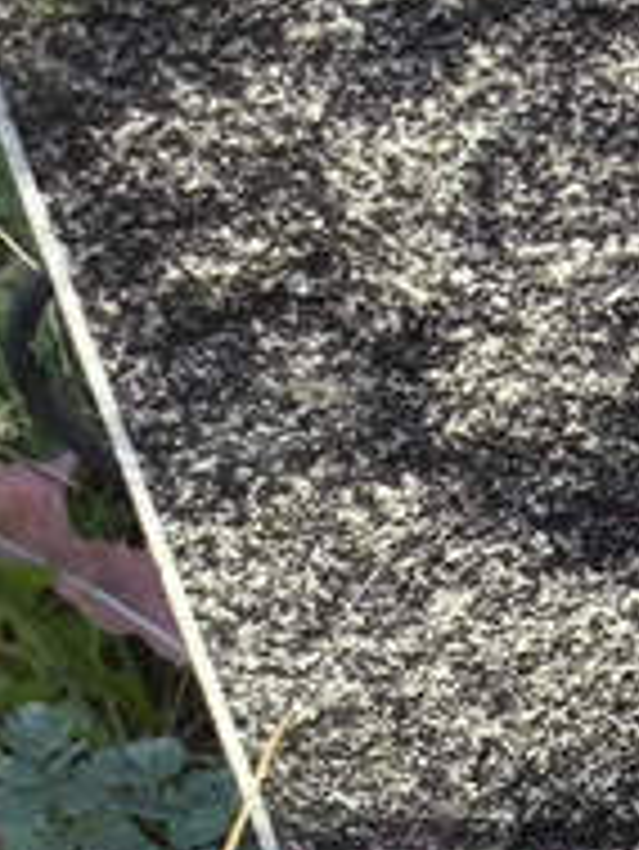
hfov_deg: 6.6
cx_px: 1613
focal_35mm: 211
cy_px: 1295
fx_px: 5187
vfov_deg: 9.1
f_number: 1.7
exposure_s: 1/391
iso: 50
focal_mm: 4.71
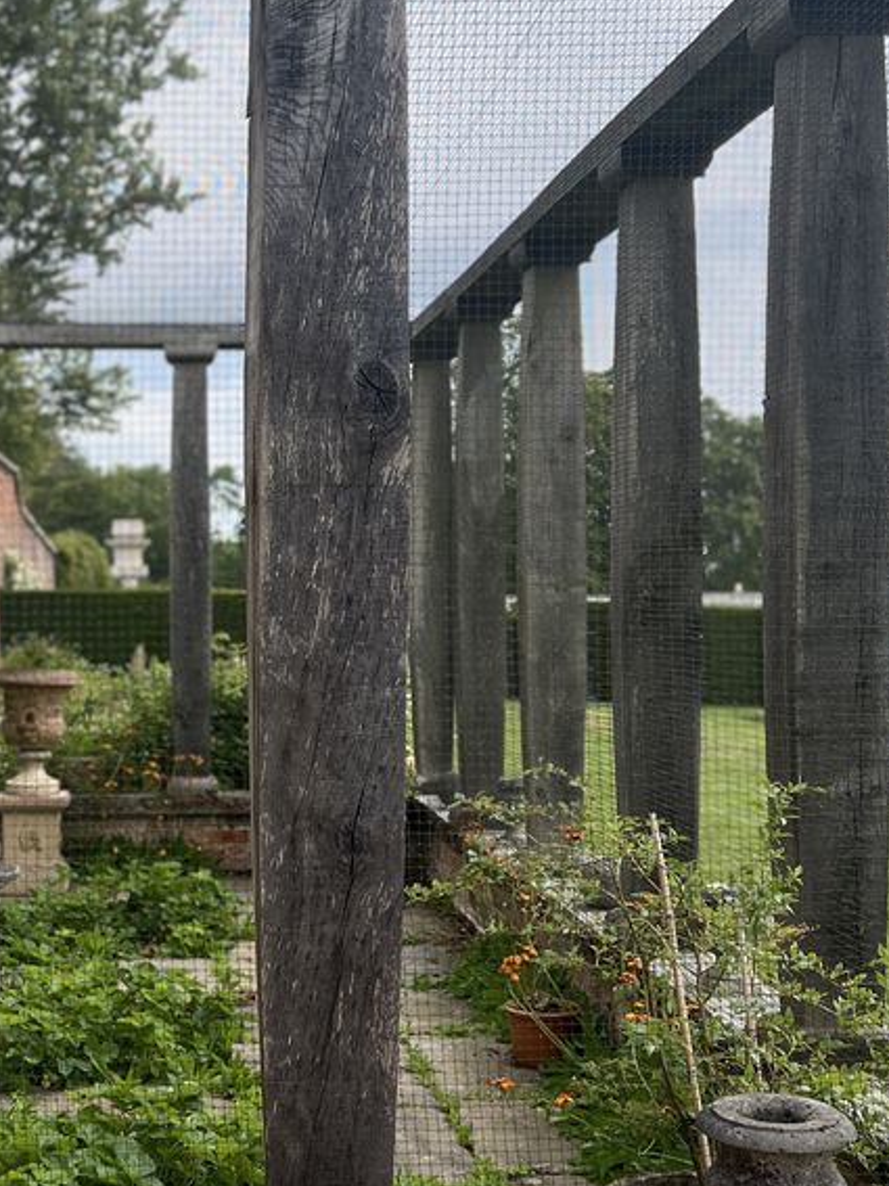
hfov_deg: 26.1
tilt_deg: -0.5
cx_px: 188
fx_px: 1884
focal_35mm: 55
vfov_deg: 34.9
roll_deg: +0.4
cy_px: 607
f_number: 1.5
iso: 50
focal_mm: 5.7
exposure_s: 1/2165
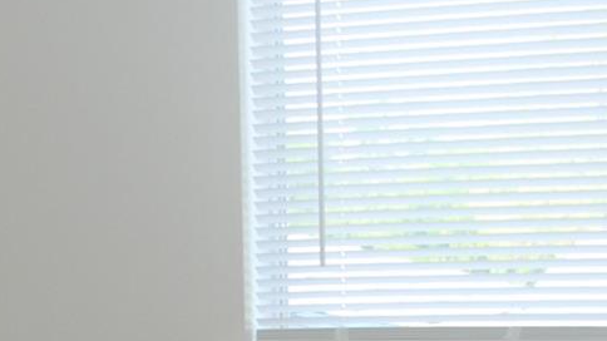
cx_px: 88
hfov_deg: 16.0
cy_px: 420
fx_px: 2140
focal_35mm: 133
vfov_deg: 9.0
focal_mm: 20
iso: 200
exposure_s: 1/100
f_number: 3.8
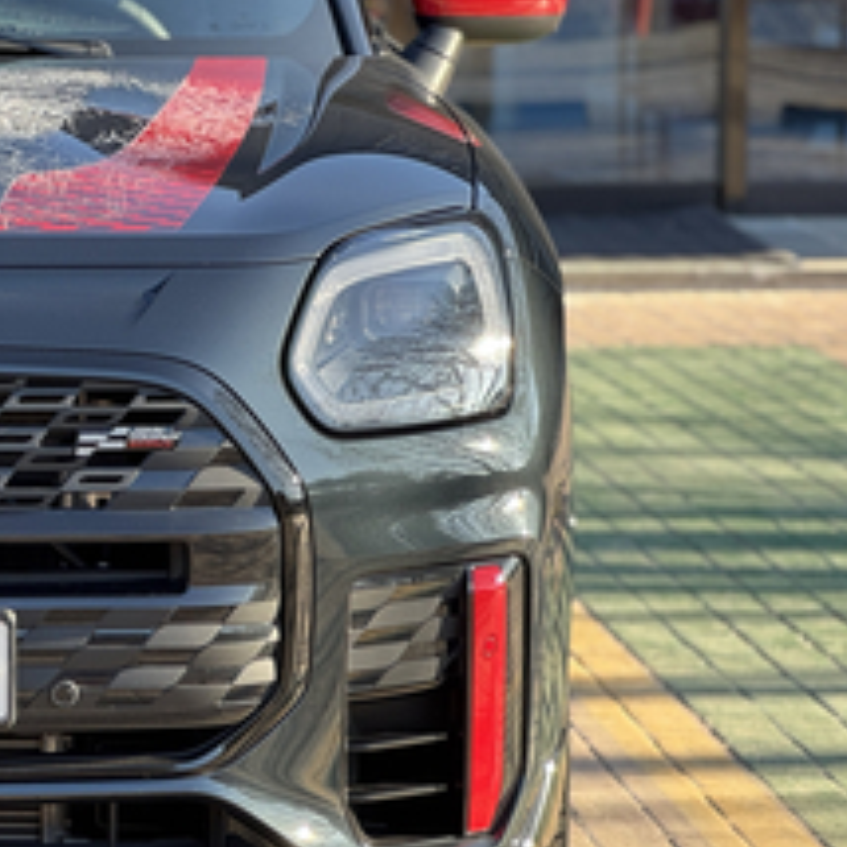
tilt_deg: -5.9
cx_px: -245
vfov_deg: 9.8
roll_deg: +0.6
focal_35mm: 178
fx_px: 4928
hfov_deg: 9.6
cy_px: 325
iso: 40
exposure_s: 1/99
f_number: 2.8
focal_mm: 9
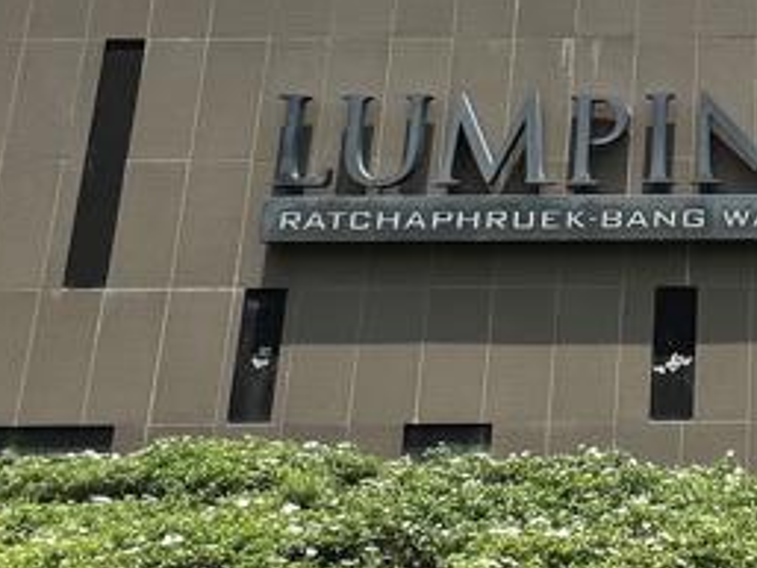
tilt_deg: +15.8
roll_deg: +0.5
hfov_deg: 29.0
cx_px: 894
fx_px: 1269
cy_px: -21
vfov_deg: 24.0
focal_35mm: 58
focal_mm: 1.57
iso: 32
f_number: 1.8
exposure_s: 1/2660
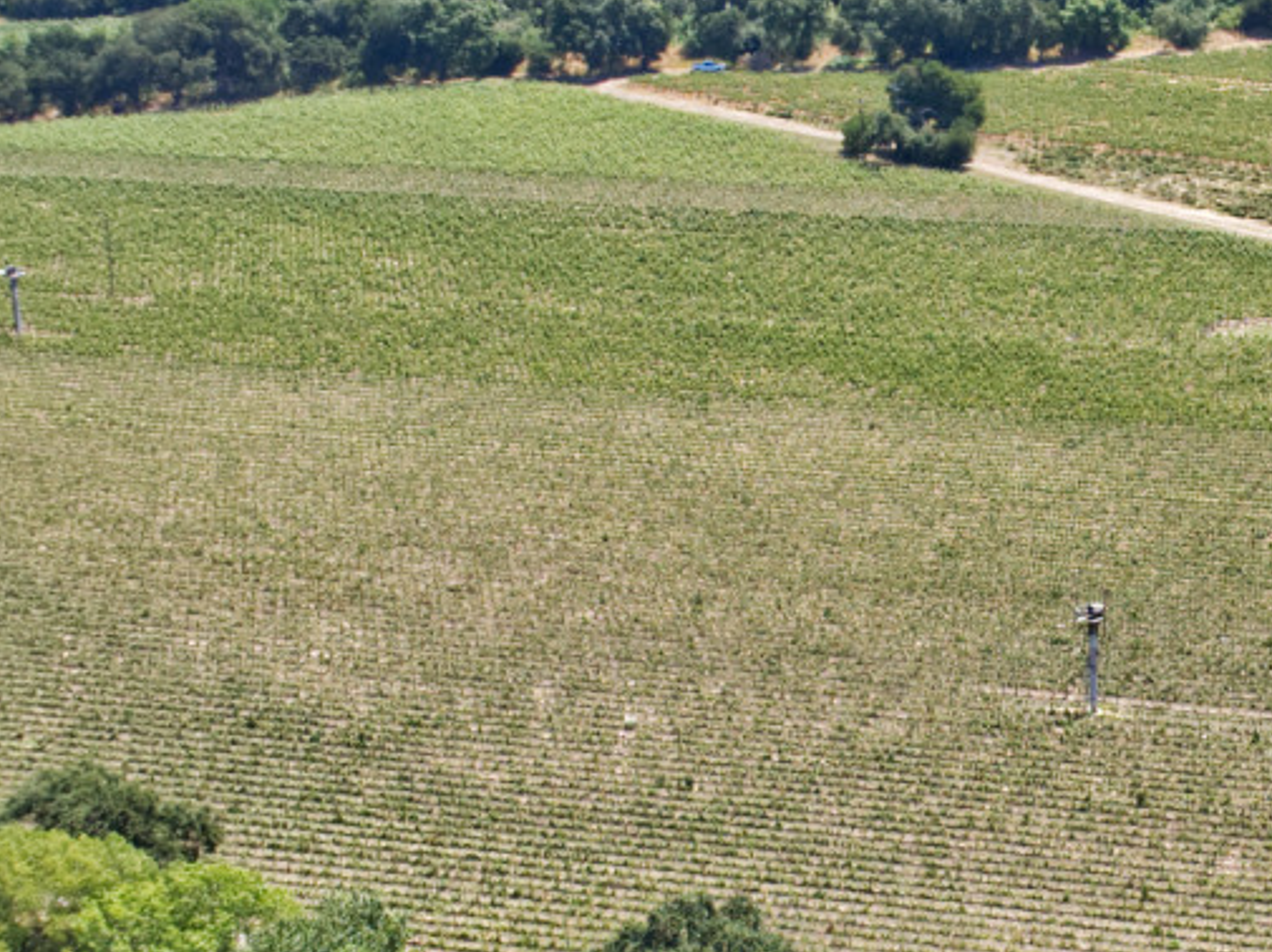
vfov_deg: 15.5
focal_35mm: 95
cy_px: 531
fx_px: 3488
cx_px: 1025
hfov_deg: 20.4
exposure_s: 1/400
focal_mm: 12.3
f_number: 6.3
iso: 100
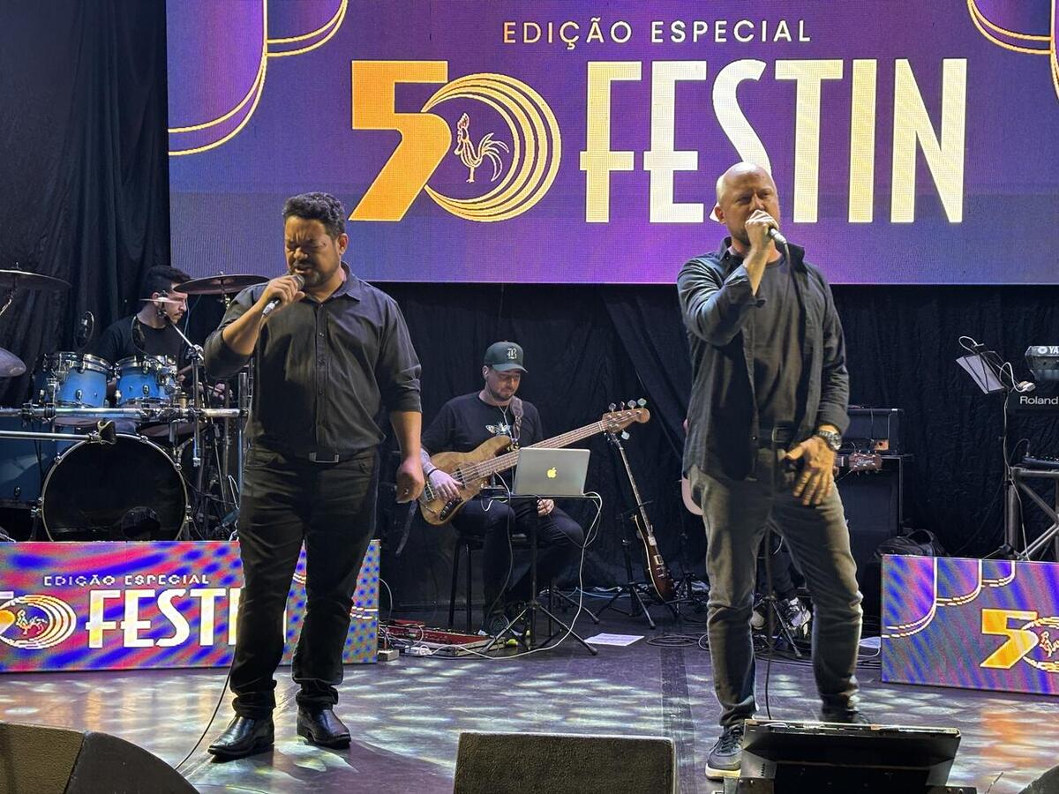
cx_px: 530
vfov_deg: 28.0
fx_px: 1591
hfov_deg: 36.8
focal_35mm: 52
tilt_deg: -0.4
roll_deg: -0.9
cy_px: 397
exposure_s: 1/35
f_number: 1.6
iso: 125
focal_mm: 5.96
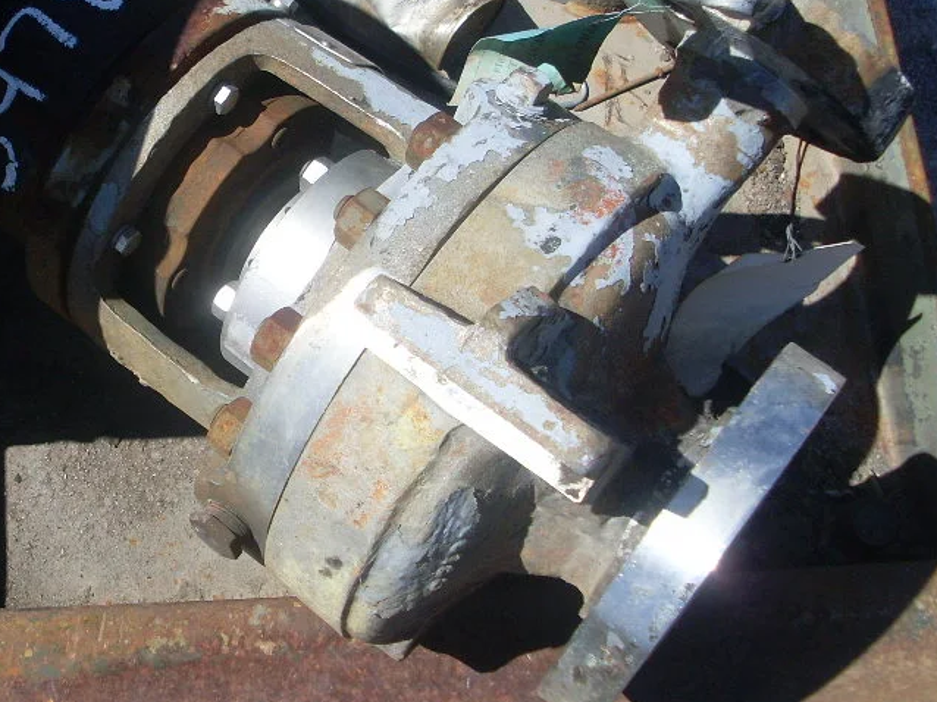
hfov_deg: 31.3
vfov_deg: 24.0
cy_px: 301
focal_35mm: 61
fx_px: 1651
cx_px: 283
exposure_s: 1/350
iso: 80
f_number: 7.7
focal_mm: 6.3
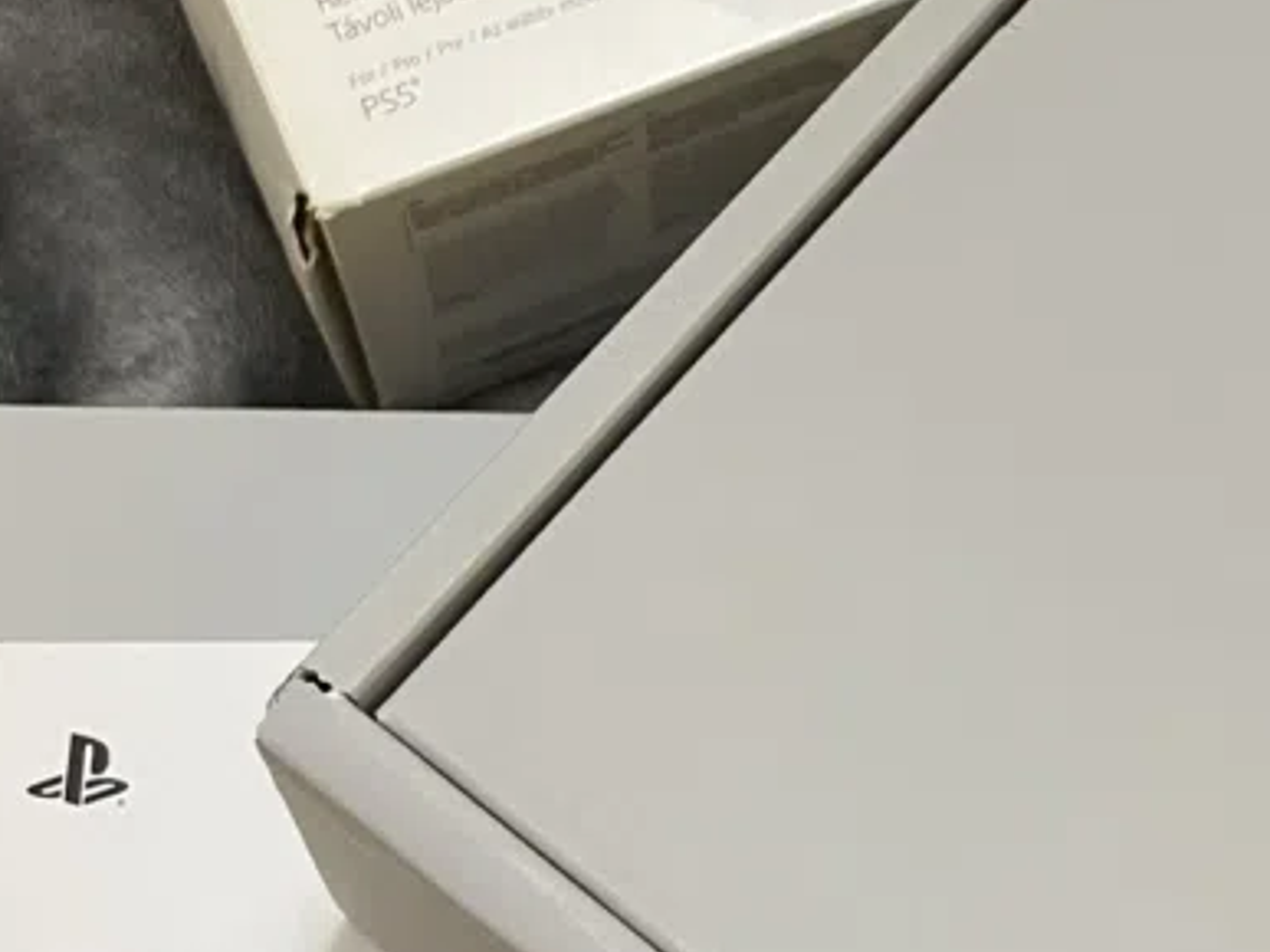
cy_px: 371
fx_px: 1577
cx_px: 909
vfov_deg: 33.5
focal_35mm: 43
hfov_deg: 42.9
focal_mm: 4.2
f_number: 1.6
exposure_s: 1/60
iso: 320
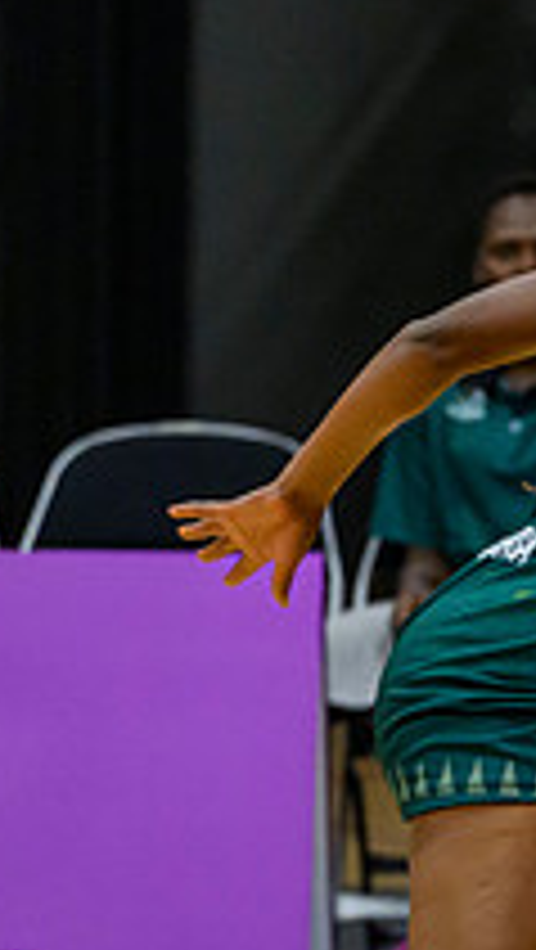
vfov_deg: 2.8
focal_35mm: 772
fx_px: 19467
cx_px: 849
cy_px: 580
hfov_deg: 1.6
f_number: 3.5
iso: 5000
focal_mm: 200
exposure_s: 1/1000
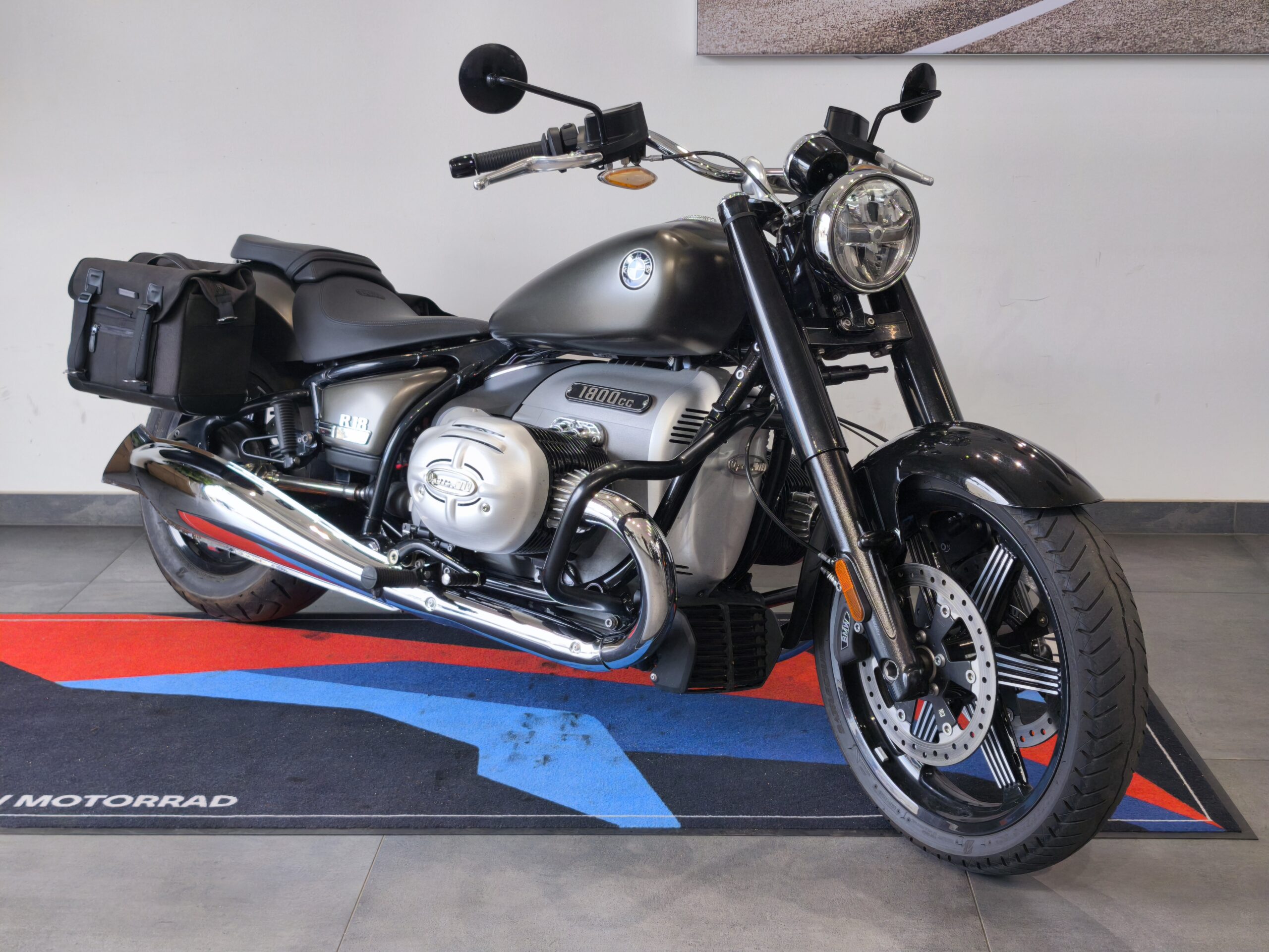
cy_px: 476
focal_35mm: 46
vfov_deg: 31.5
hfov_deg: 41.2
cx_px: 634
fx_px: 1686
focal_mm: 6.57
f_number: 1.6
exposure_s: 1/106
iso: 50
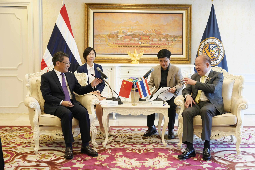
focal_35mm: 49
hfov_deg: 40.3
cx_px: 128
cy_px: 85
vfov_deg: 27.5
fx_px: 347
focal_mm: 49
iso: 2000
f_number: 2.8
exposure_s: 1/250
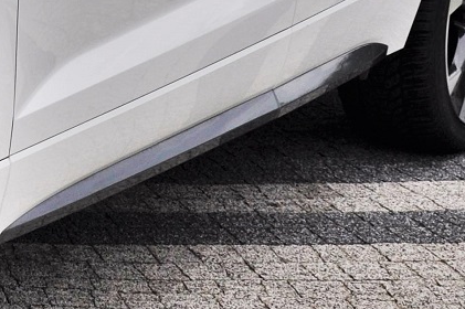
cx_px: -318
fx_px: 2620
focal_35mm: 203
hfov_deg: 9.7
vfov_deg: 6.7
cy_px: -130
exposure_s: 1/200
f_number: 7.1
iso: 250
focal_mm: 30
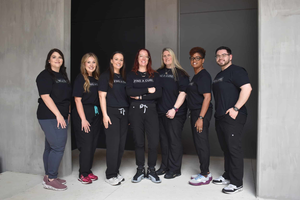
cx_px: 150
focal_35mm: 34
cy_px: 100
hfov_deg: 55.1
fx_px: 287
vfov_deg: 38.4
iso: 400
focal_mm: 23
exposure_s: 1/160
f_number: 6.3
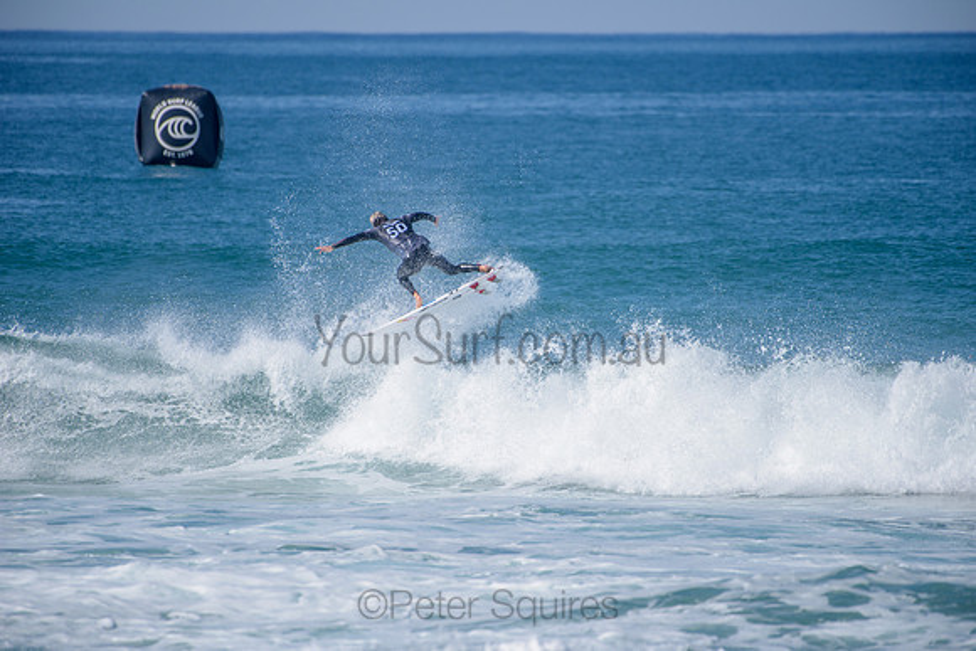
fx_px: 13558
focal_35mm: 500
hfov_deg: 4.1
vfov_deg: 2.8
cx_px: 488
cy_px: 326
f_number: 5.6
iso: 160
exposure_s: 1/2000
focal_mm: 500
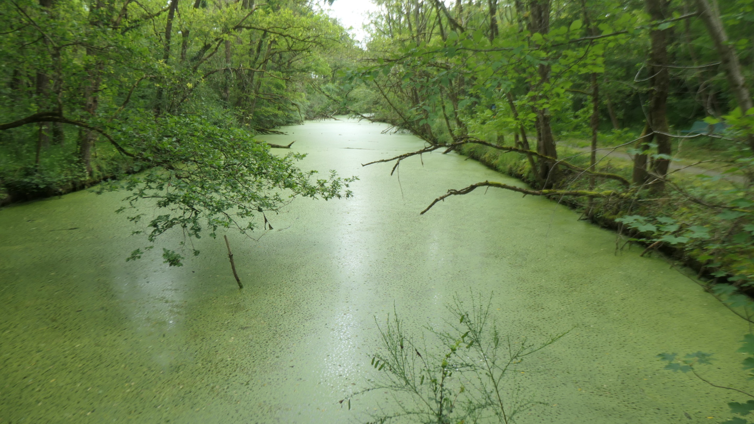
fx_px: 520
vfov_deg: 44.4
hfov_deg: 71.9
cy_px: 193
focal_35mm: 26
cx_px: 383
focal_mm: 8.8
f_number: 3.3
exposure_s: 1/200
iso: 200
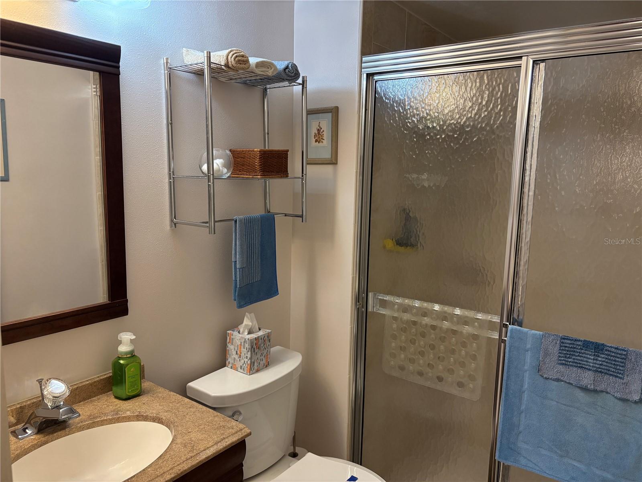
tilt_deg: -8.5
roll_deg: -0.8
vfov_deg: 53.1
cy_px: 241
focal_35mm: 26
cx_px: 321
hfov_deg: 67.3
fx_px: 482
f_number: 1.6
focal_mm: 5.96
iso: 200
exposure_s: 1/120
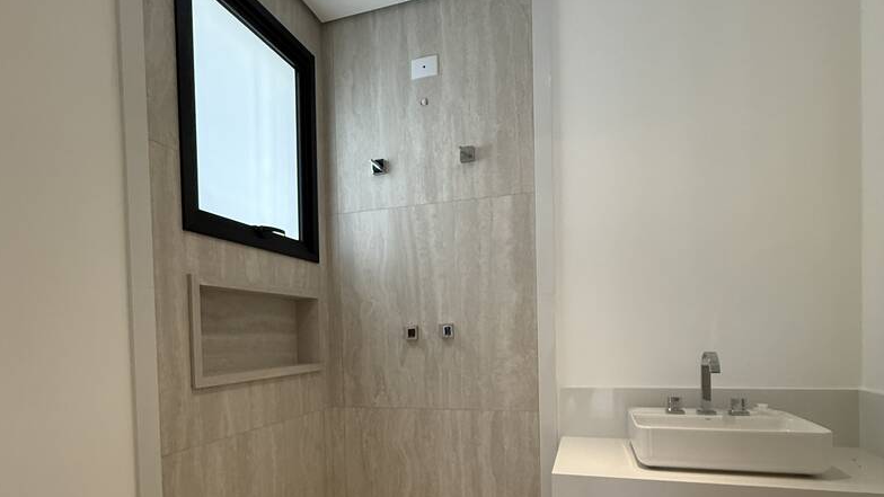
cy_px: 353
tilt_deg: -1.3
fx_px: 492
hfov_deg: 83.8
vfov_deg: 52.0
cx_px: 431
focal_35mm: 21
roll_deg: +0.1
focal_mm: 2.22
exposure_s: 1/120
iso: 320
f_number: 2.2
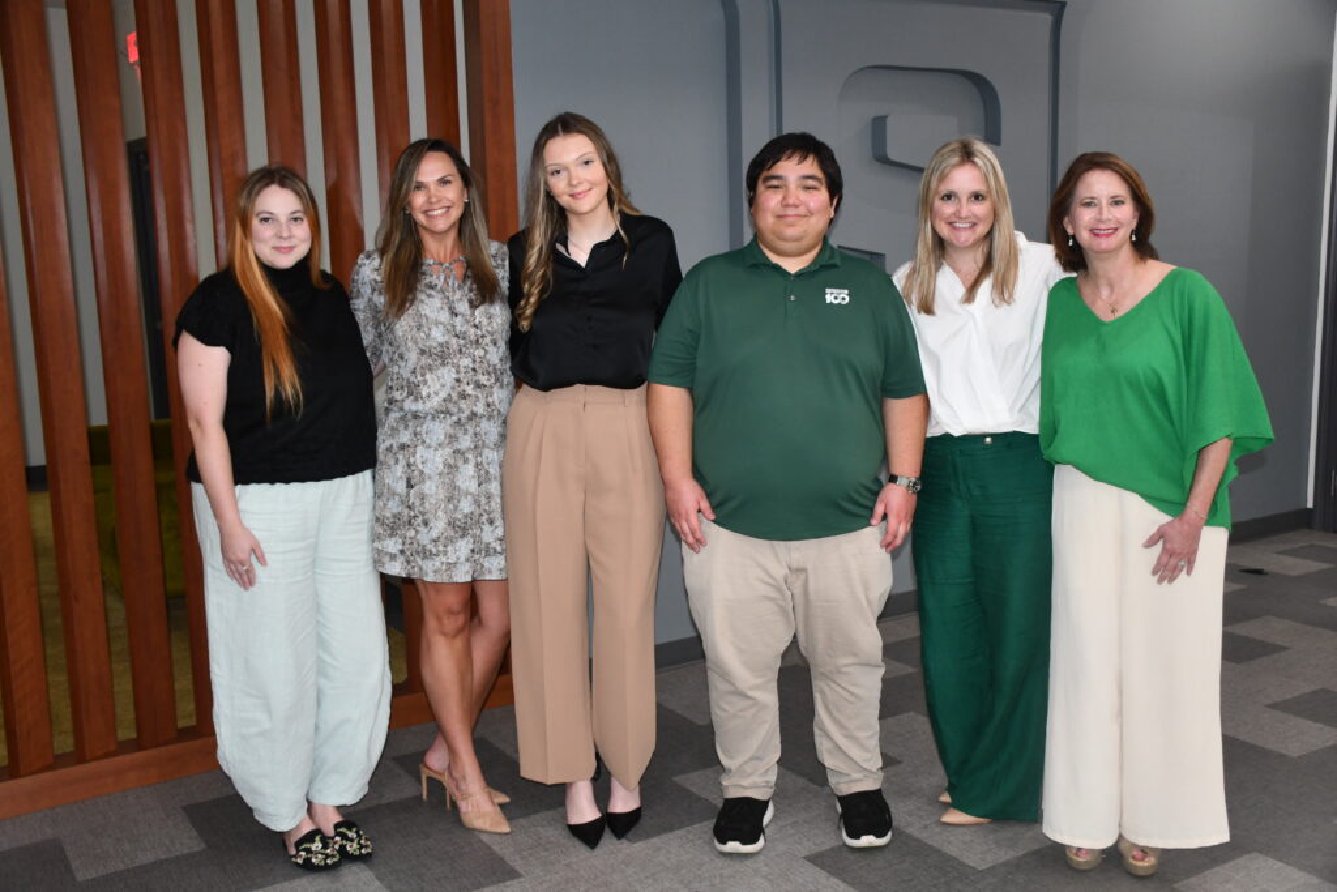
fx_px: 1337
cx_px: 668
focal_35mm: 36
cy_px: 446
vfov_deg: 36.9
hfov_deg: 53.1
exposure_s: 1/60
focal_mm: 24
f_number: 3.8
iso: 1000
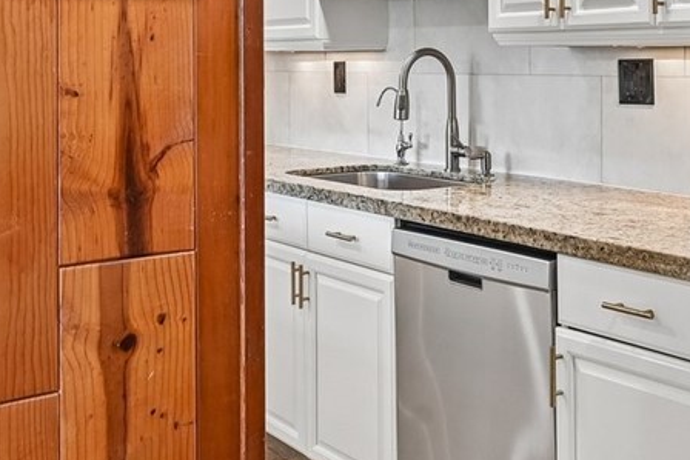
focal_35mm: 53
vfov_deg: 24.9
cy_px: 59
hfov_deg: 37.1
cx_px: 461
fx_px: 1016
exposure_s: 1/6
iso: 320
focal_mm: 14
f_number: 9
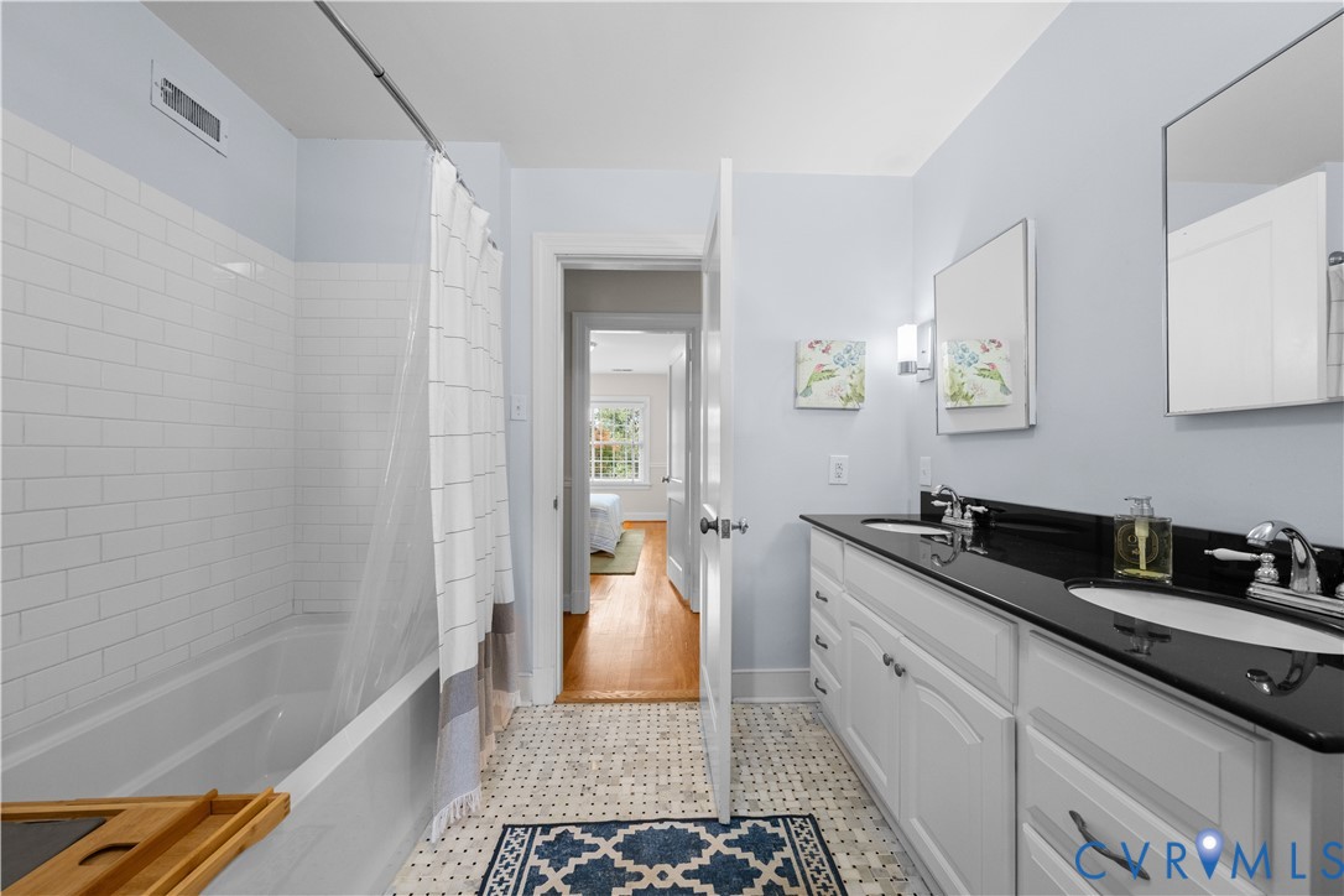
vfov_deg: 90.0
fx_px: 448
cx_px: 672
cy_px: 448
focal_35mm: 12
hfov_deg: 112.6
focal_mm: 12
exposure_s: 1/20
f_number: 6.3
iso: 2000
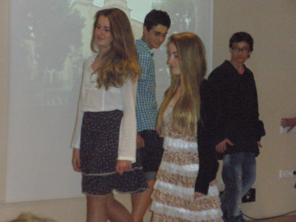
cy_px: 111
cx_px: 148
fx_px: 1018
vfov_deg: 12.5
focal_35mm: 119
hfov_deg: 16.6
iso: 800
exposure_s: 1/125
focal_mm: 21
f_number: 5.1
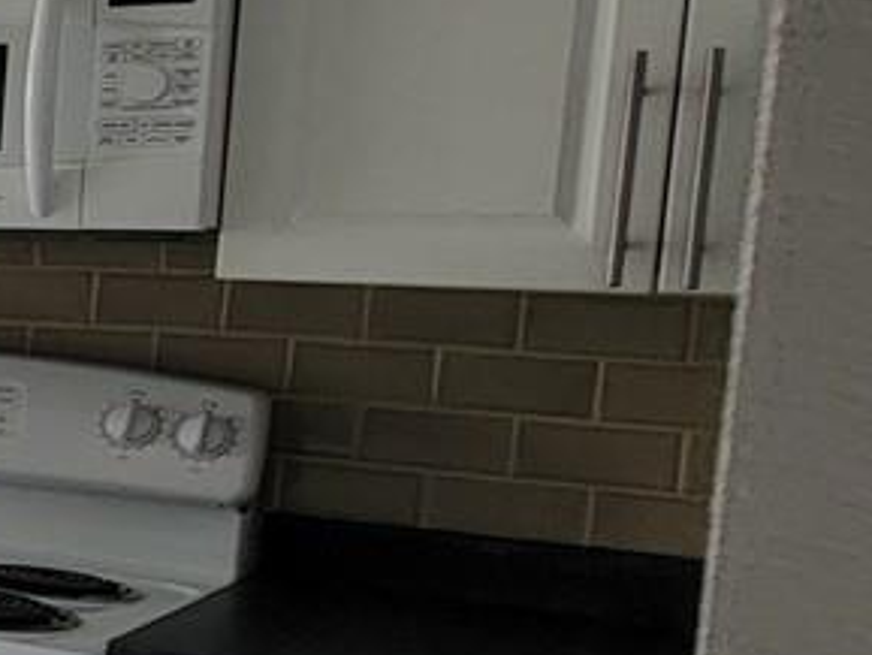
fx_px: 1814
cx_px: -1249
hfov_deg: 14.9
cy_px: 386
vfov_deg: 20.4
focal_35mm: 72
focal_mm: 2.2
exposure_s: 1/60
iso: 80
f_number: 2.2
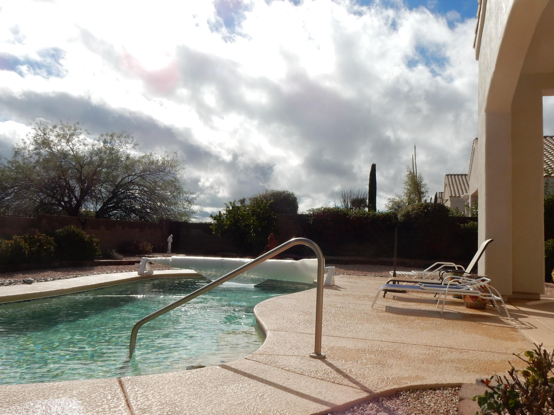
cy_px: 202
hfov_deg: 63.4
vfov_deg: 49.7
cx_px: 293
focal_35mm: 28
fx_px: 448
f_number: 4.8
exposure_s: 1/2000
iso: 125
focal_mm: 4.5
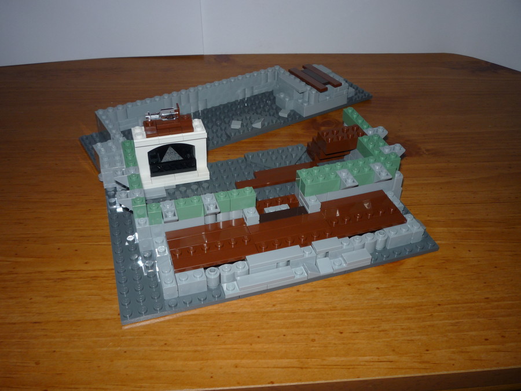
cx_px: 260
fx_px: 482
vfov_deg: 44.2
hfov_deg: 56.8
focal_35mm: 32
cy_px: 196
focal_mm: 5.2
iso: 100
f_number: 4
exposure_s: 1/30
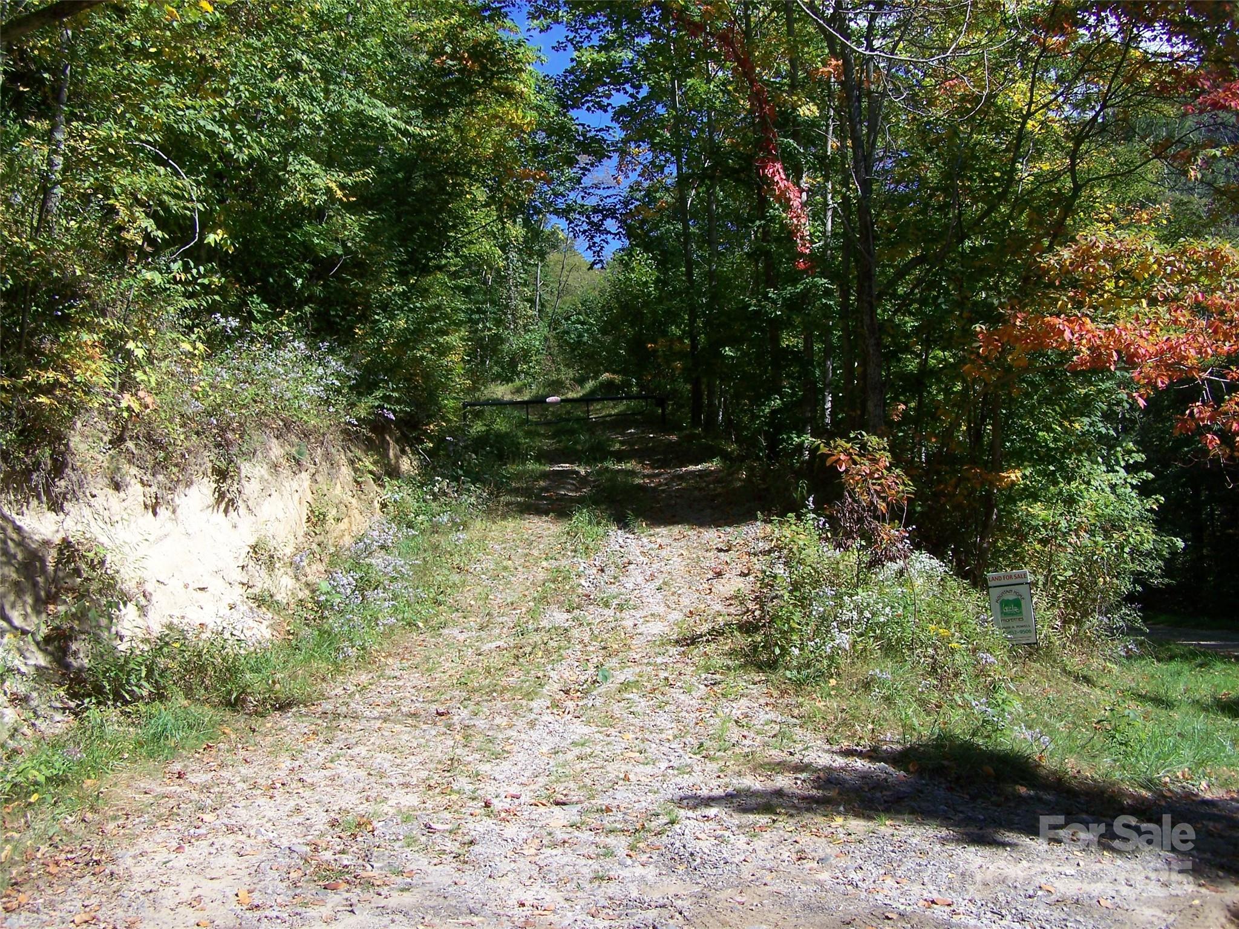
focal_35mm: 38
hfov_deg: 49.0
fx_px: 1360
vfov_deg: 37.7
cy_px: 464
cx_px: 620
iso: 64
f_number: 4
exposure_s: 1/320
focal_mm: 6.3
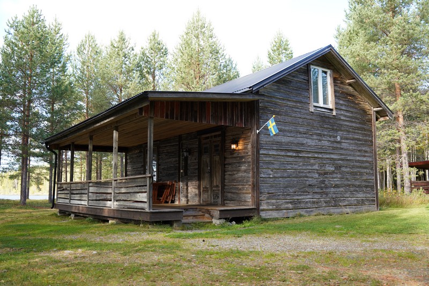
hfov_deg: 57.1
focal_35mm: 33
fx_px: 394
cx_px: 214
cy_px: 143
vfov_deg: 39.8
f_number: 2.8
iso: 400
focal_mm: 33.1
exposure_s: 1/500
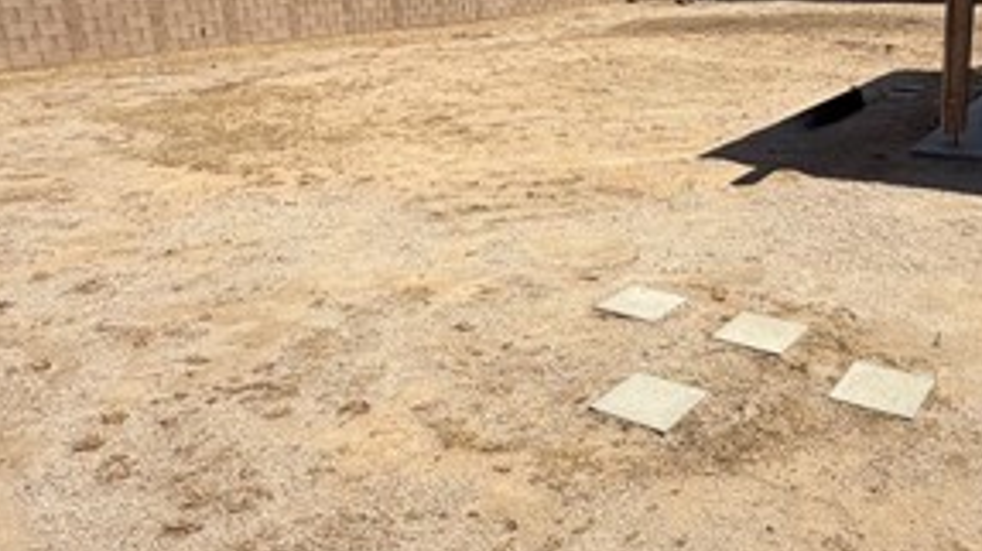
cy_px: 154
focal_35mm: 34
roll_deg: +0.4
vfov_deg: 34.0
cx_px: 671
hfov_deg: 56.6
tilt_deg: -13.2
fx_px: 885
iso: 20
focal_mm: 2.22
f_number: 2.2
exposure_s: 1/1368
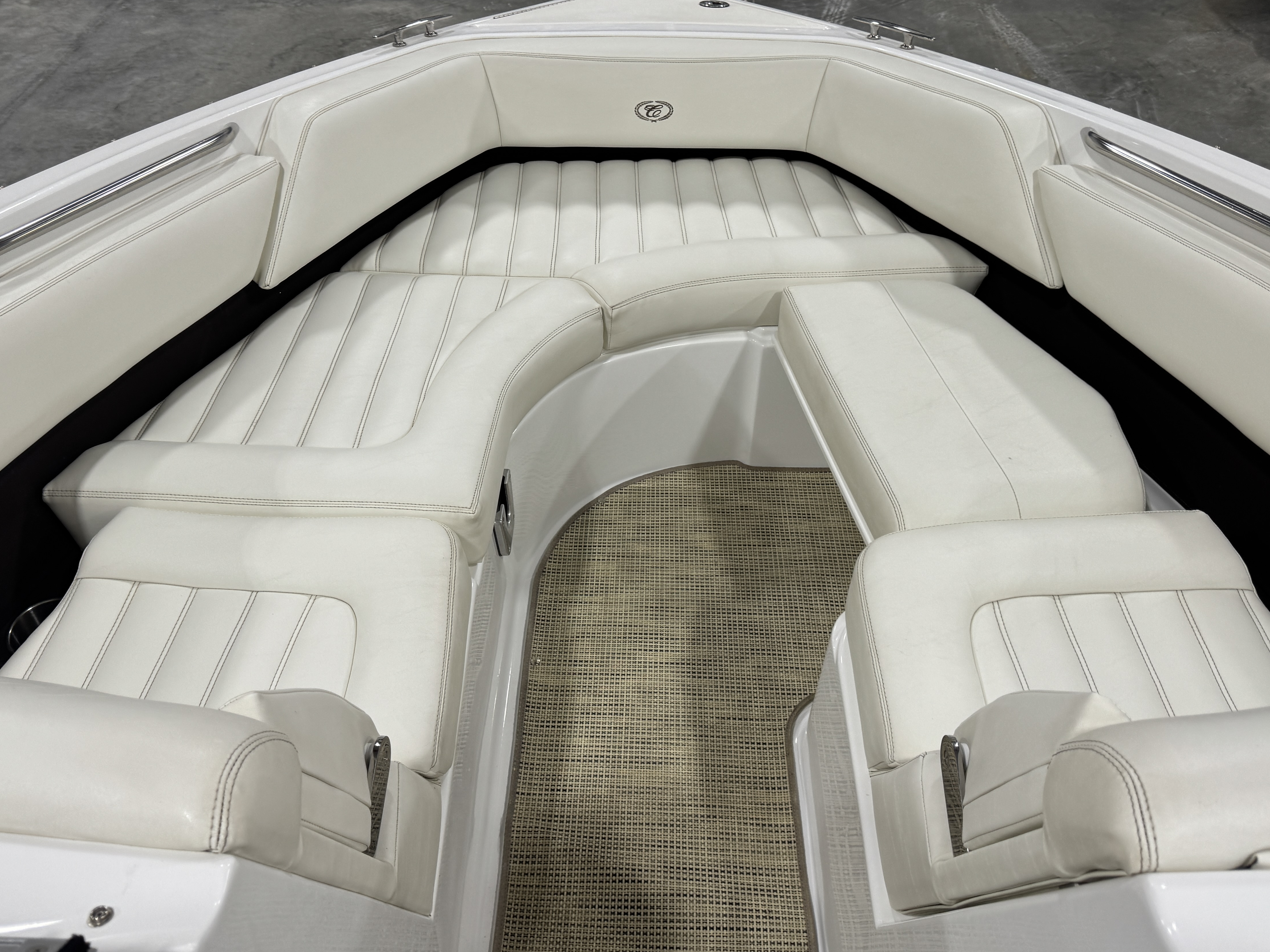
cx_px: 602
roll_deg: +1.8
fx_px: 1137
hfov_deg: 58.3
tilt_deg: -42.5
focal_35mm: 31
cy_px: 423
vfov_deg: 45.4
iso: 80
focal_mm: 6.76
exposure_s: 1/120
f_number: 1.78
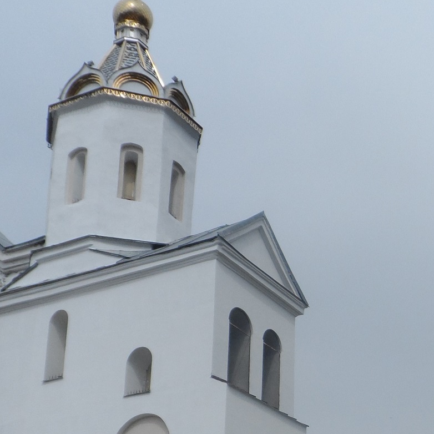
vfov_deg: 21.8
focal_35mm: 76
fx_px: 1078
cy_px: 450
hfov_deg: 21.5
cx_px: 482
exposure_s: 1/250
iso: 80
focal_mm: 4.9
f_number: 8.8
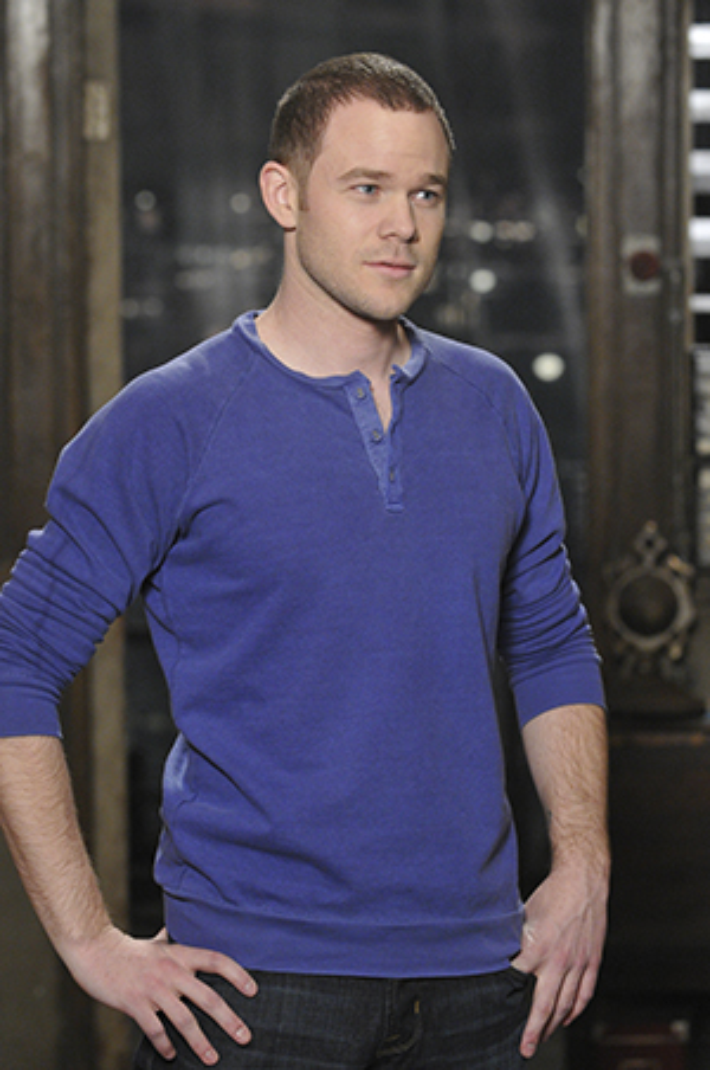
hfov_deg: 10.6
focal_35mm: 129
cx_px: 355
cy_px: 535
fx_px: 3828
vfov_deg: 15.9
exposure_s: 1/80
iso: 1600
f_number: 3.5
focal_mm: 86
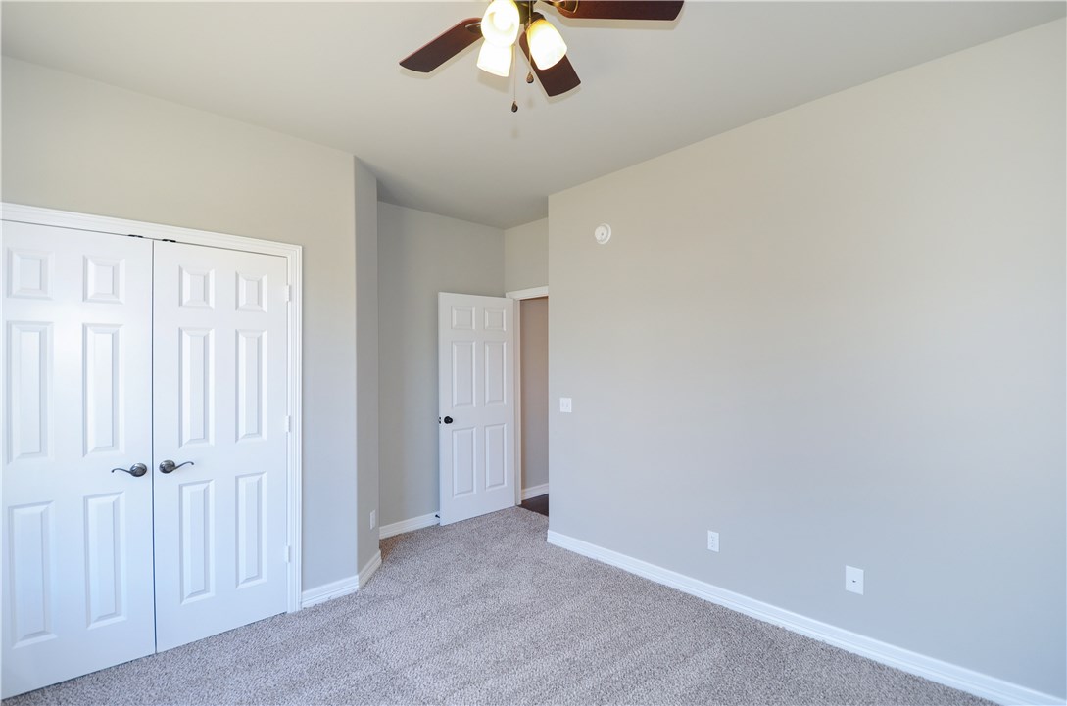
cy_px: 353
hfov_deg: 100.5
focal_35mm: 15
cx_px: 534
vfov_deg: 77.1
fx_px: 444
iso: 280
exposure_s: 1/60
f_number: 4
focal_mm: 10
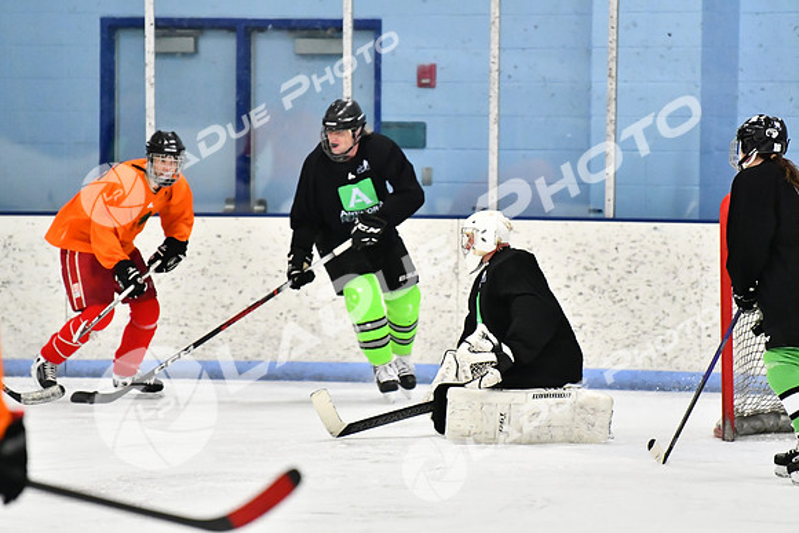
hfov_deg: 7.2
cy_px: 266
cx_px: 400
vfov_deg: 4.8
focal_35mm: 285
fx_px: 6327
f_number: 2.8
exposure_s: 1/1250
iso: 6400
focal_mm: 190
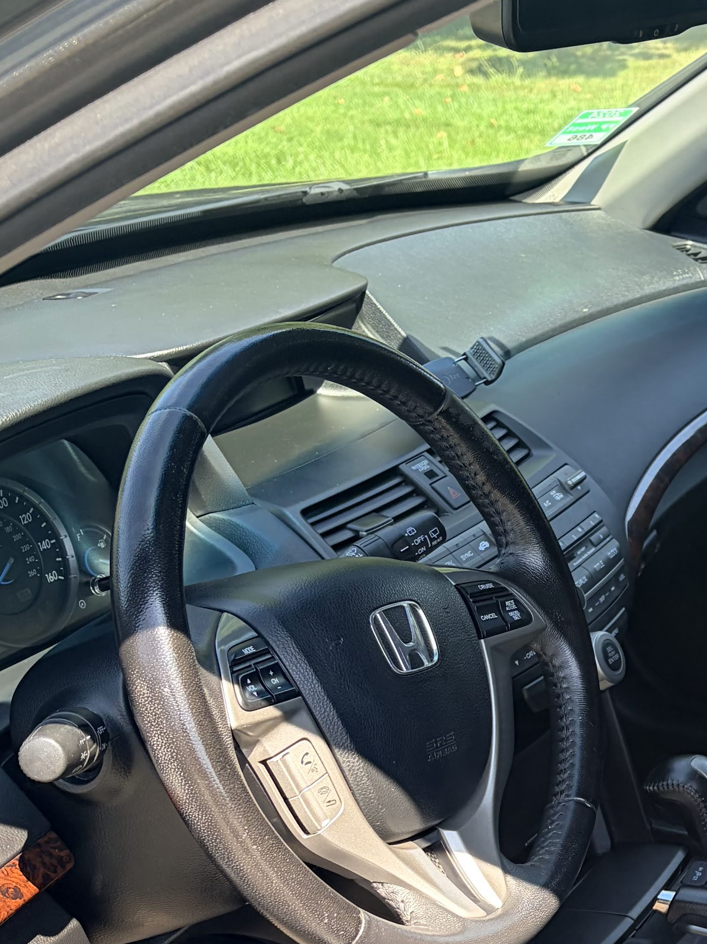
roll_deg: -0.2
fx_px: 1825
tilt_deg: -26.0
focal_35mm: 67
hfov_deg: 20.9
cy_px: 764
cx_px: 759
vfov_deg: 28.3
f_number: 1.6
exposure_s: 1/363
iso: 64
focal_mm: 5.96
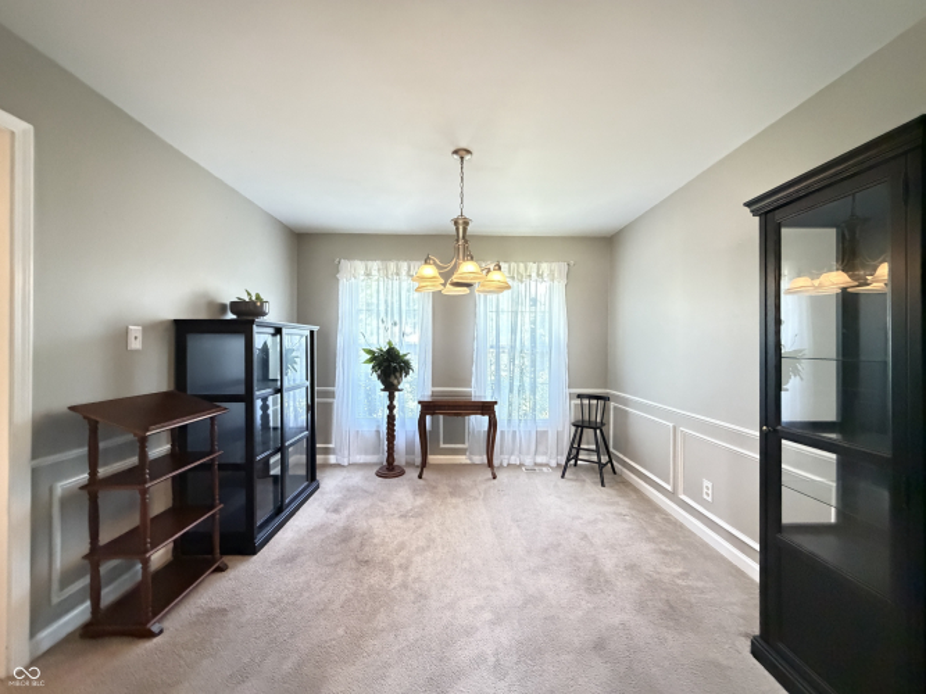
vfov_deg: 85.7
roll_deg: -0.8
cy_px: 347
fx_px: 374
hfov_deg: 102.1
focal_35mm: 14
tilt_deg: -0.6
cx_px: 463
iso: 1250
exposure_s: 1/60
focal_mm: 2.22
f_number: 2.2
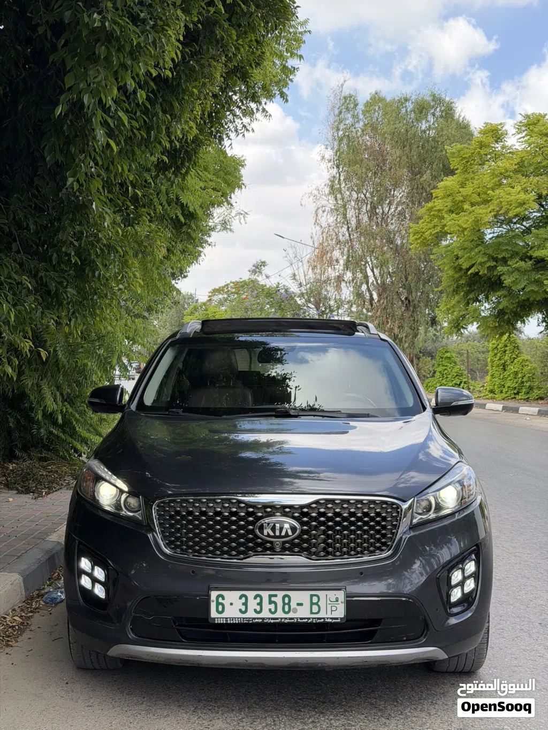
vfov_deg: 39.7
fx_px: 1013
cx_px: 274
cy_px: 365
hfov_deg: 30.3
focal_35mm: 48
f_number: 1.78
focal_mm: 6.76
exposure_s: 1/1264
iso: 100
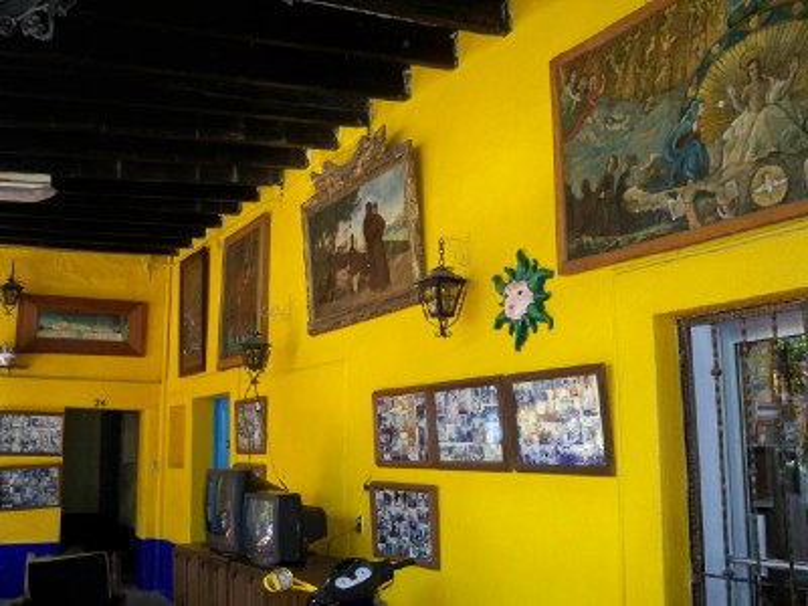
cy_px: 303
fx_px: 817
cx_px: 404
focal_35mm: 35
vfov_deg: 40.7
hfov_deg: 52.6
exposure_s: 1/60
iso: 200
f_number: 3.1
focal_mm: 6.3
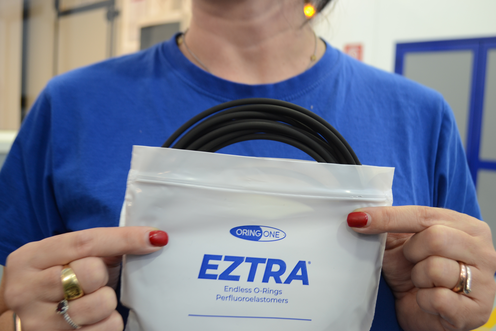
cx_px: 248
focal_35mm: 36
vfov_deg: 36.9
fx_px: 496
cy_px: 166
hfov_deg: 53.1
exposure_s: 1/6
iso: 200
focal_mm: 24
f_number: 5
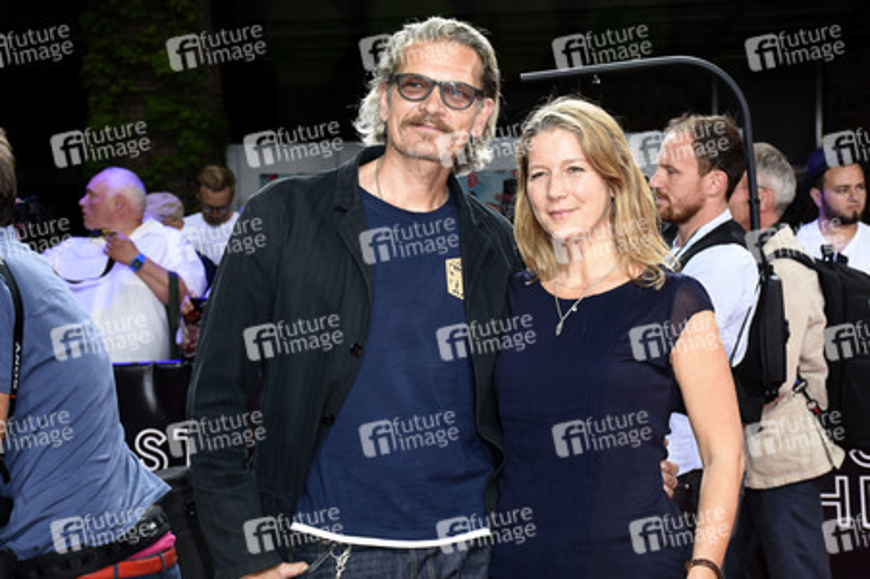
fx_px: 1739
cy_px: 290
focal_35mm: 72
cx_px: 435
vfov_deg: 18.9
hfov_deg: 28.1
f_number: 6.3
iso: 640
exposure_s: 1/160
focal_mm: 48
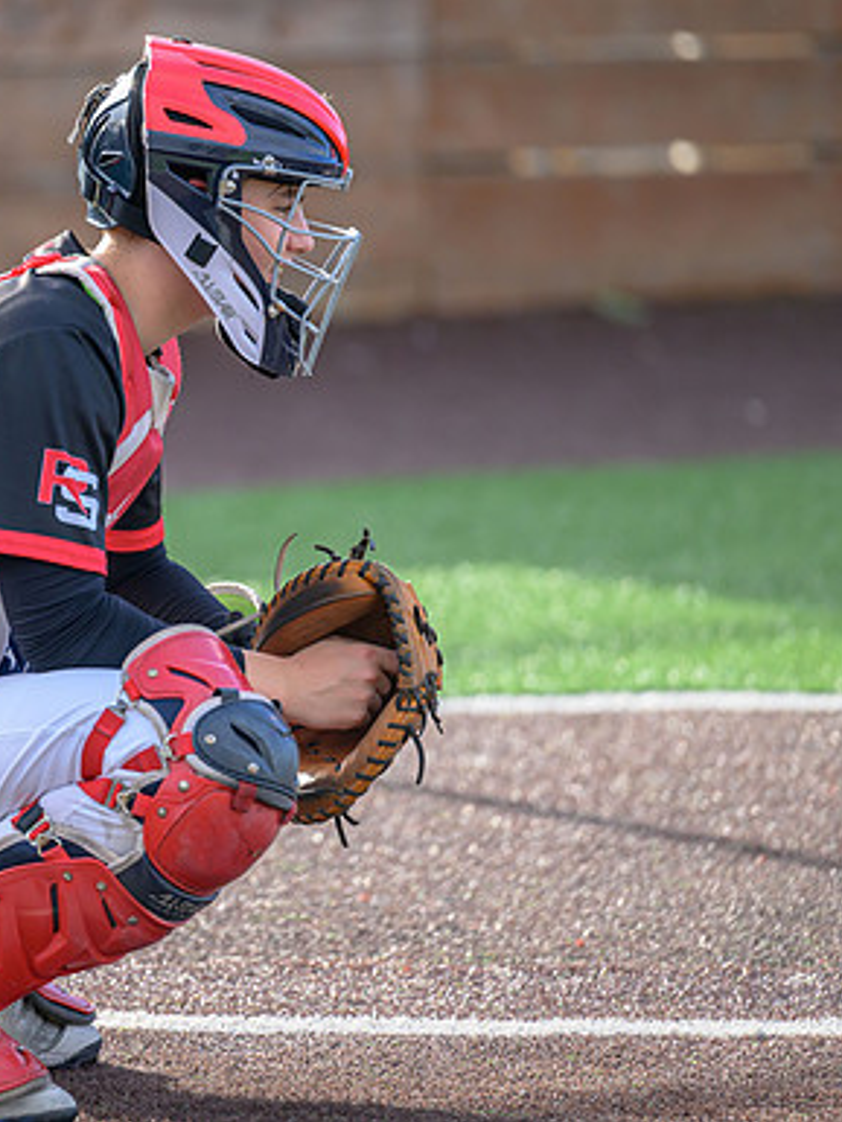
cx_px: 46
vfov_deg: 6.1
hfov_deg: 4.6
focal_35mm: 323
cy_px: 518
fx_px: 10470
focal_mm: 200
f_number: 2.8
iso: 640
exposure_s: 1/2000
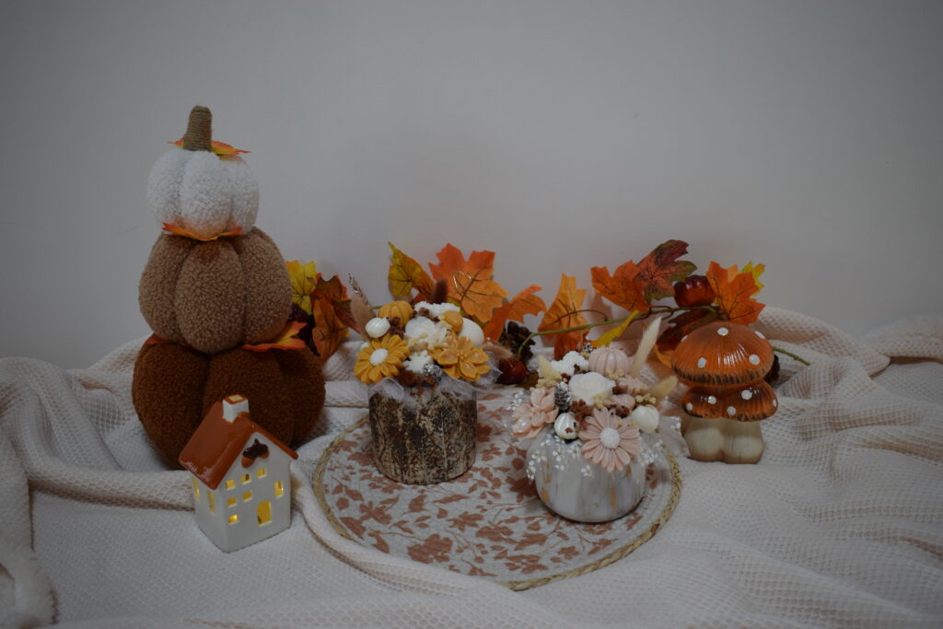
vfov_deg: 35.5
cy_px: 314
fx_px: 982
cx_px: 472
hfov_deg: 51.3
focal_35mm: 38
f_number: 4
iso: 450
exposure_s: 1/60
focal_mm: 25
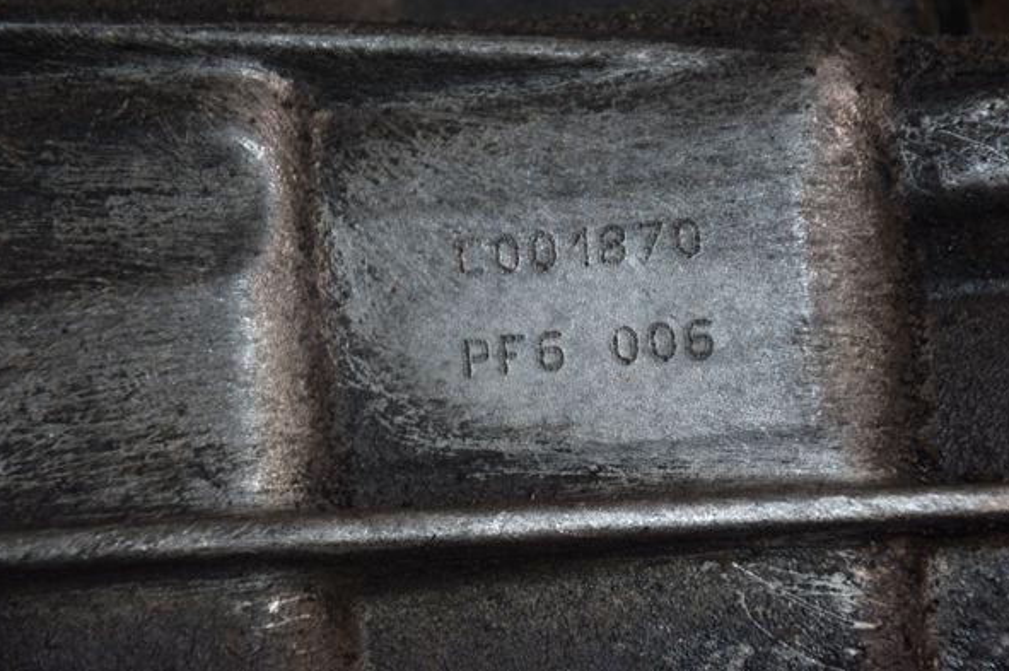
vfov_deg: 8.0
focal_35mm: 171
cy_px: 309
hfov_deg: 12.1
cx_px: 528
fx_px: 4776
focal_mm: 105
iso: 800
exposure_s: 1/60
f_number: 5.6
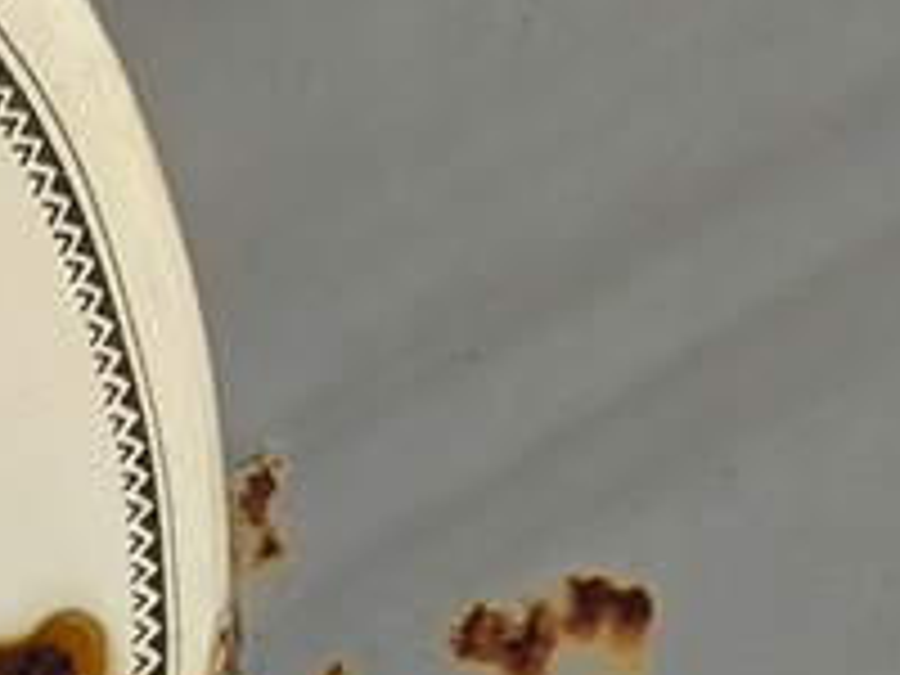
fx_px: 5200
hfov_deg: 9.6
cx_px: -452
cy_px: 1264
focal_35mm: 200
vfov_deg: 7.2
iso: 50
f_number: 1.7
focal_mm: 4.71
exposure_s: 1/2703
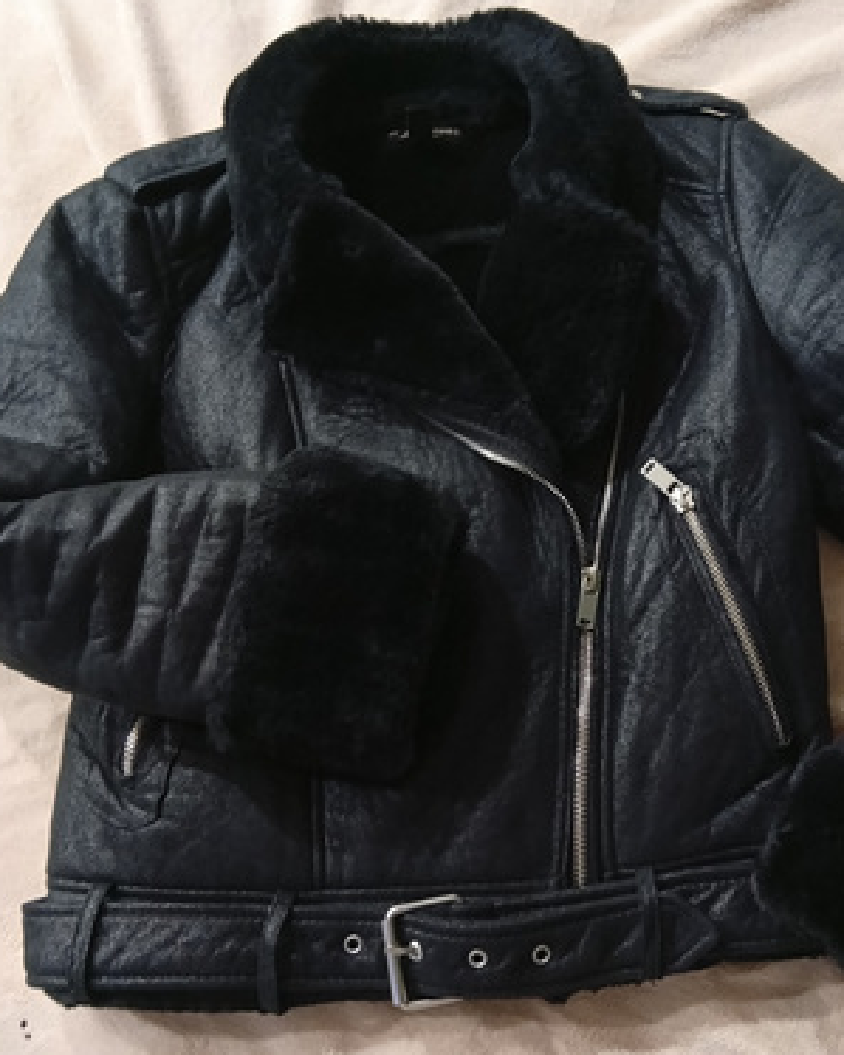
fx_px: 1062
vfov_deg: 52.8
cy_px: 584
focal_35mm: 34
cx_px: 512
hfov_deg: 43.1
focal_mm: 3.96
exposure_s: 1/20
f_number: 1.8
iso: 1301
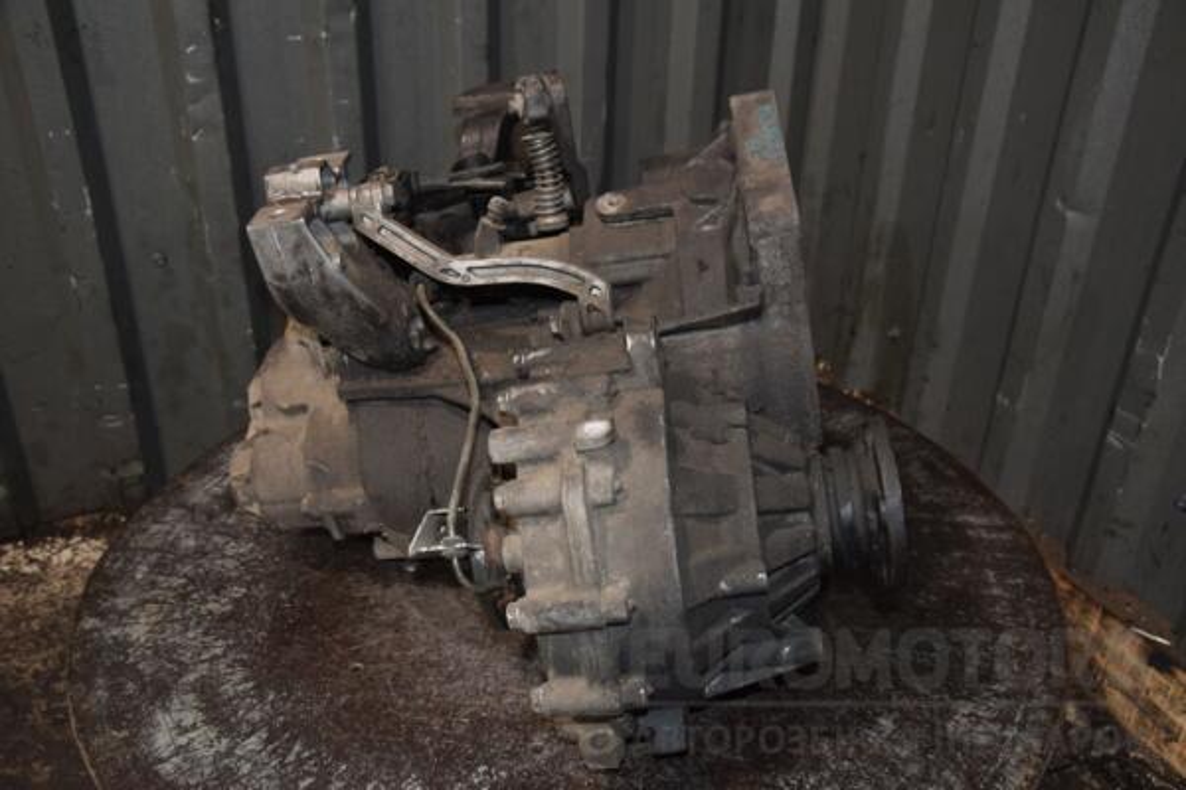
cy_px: 395
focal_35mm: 33
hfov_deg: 57.2
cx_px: 593
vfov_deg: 40.0
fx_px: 1087
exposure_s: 1/60
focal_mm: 22
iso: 800
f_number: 5
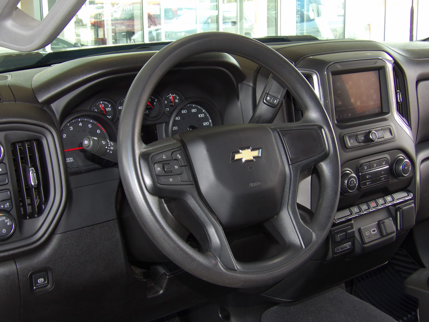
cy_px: 161
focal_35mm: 46
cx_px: 214
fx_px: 570
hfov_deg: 41.2
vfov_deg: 31.5
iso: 200
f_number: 3.8
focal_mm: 8.2
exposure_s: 1/32
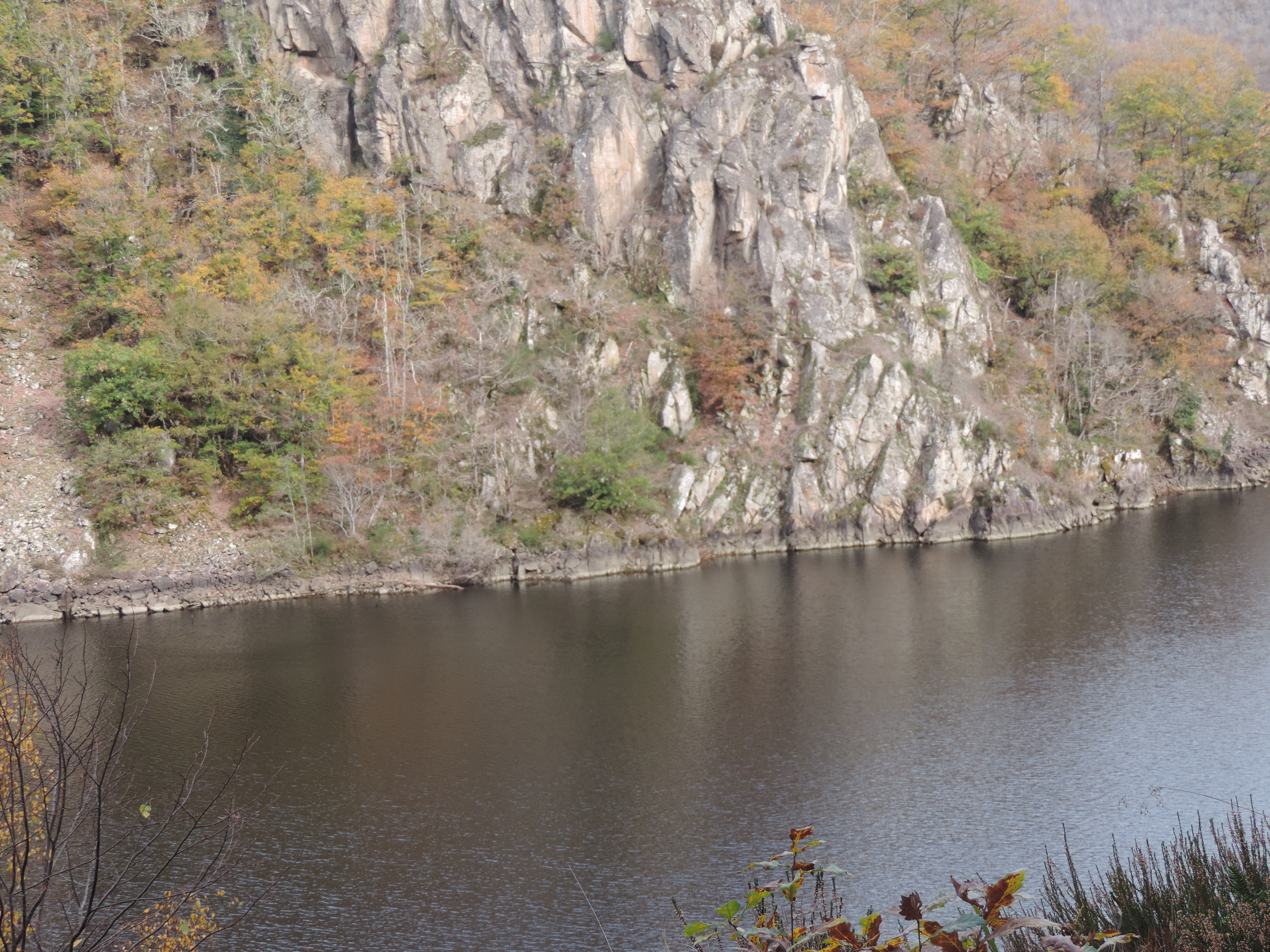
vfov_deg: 19.6
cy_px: 476
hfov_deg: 26.0
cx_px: 635
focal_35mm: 75
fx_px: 2752
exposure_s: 1/125
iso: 80
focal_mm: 13.3
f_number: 3.9
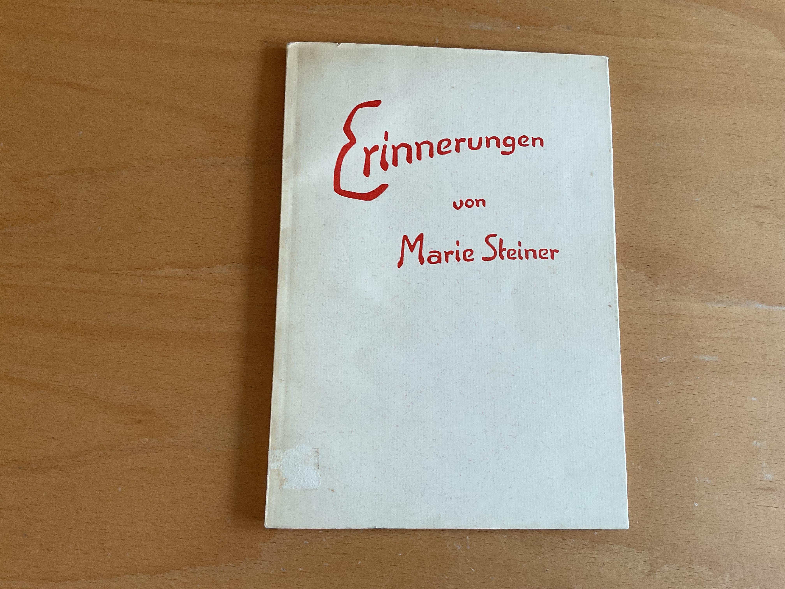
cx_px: 392
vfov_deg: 48.2
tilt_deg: -79.7
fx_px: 658
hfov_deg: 61.7
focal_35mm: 29
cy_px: 294
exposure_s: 1/60
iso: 50
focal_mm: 3
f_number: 1.8
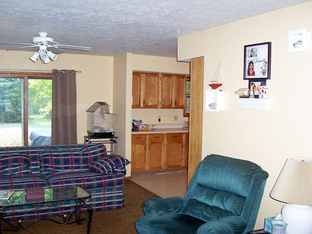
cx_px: 156
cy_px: 117
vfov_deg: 38.7
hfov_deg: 50.1
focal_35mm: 37
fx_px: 333
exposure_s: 1/60
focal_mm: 5.6
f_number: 2.8
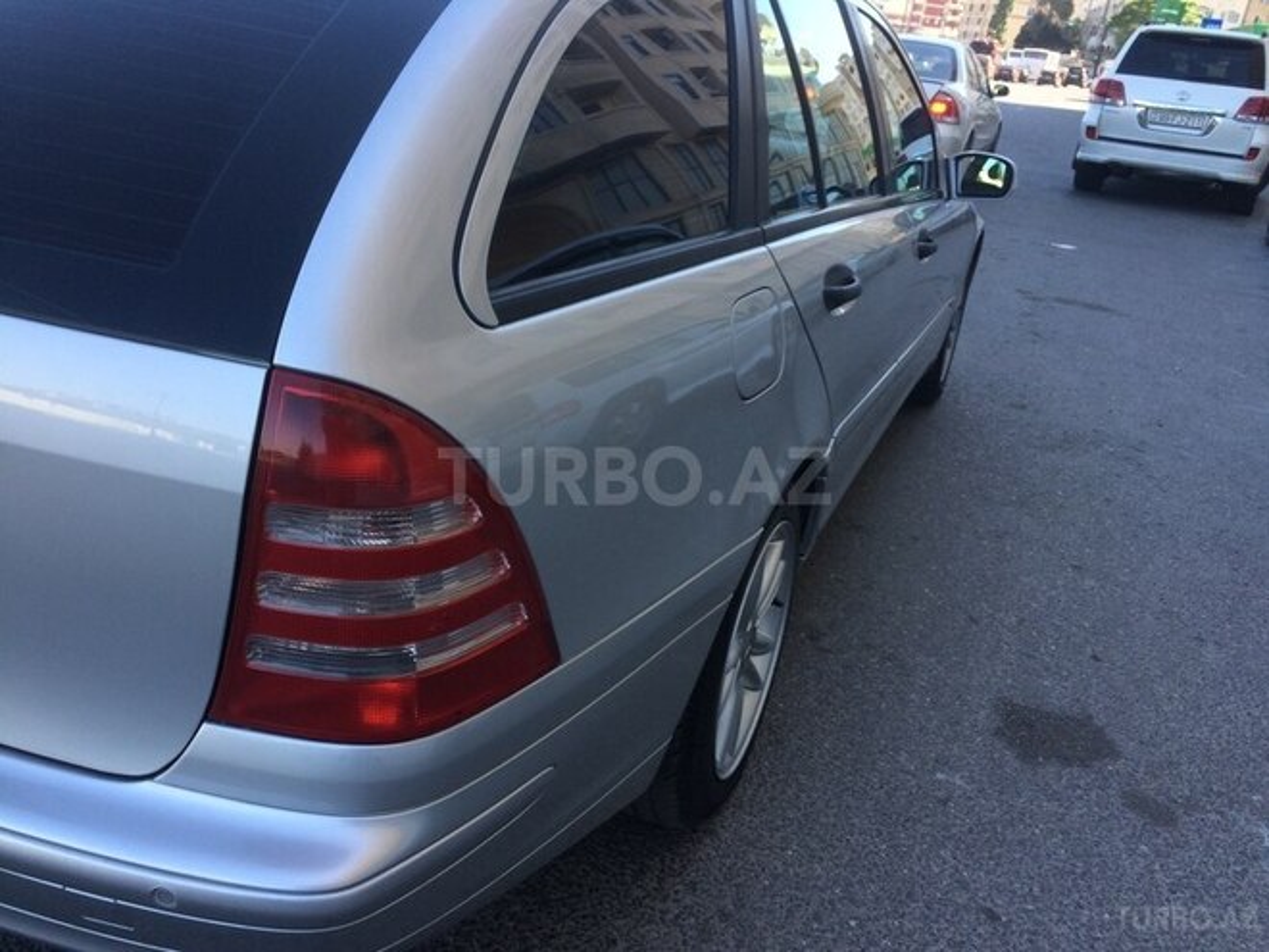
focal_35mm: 29
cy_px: 476
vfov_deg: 48.2
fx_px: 1063
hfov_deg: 61.7
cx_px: 634
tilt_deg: -23.4
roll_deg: -7.0
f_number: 2.2
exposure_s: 1/302
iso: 32
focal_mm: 4.15
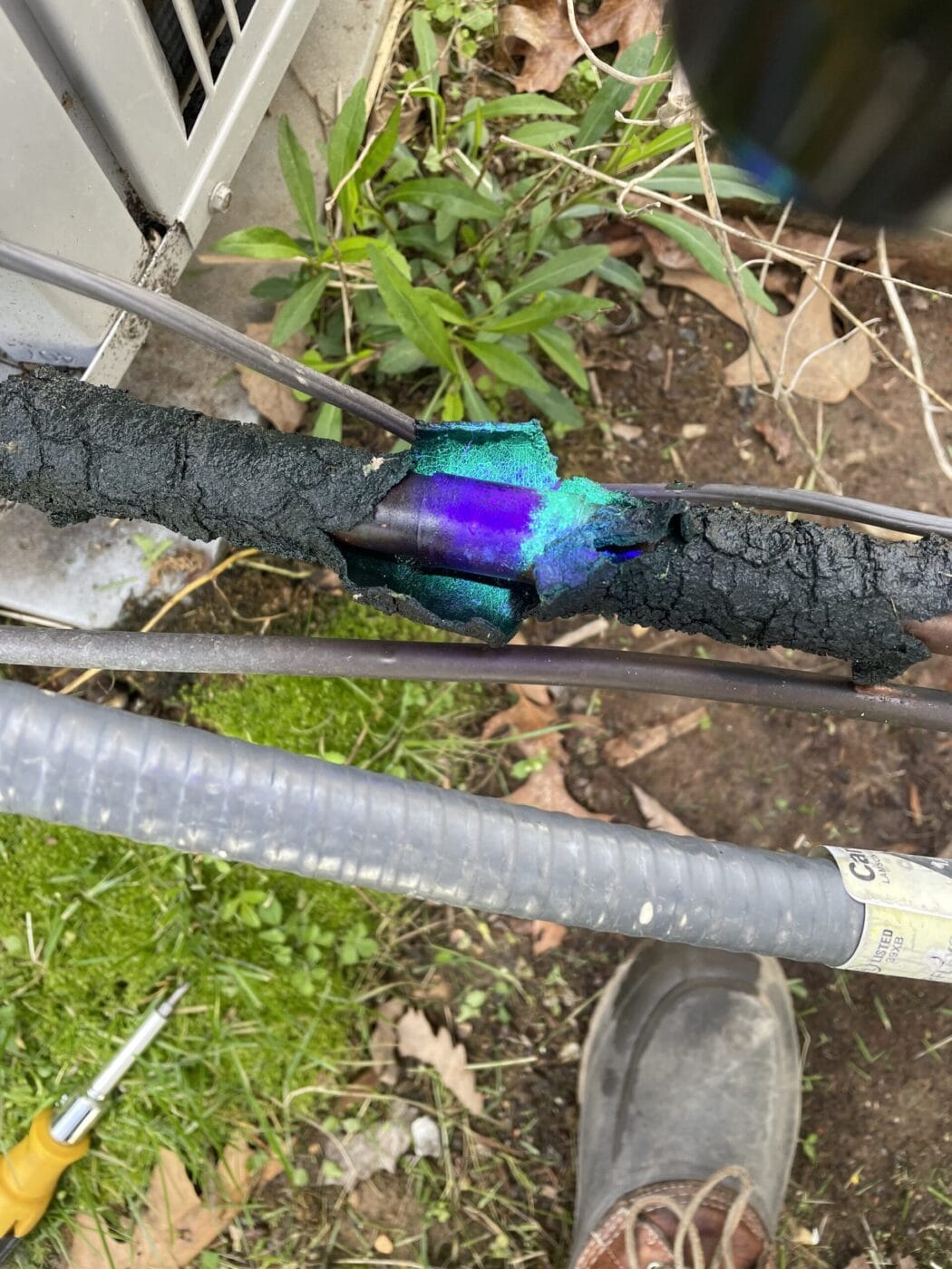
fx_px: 953
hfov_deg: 53.1
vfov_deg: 67.3
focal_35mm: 26
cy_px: 634
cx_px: 476
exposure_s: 1/121
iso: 64
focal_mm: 4.2
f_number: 1.6
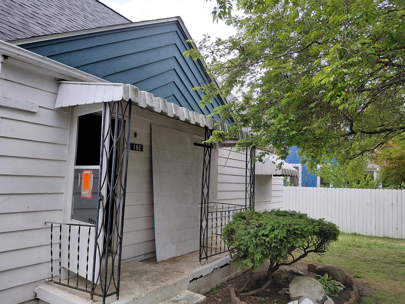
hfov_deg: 67.3
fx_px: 304
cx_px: 201
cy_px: 157
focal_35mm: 26
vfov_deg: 53.0
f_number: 1.8
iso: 50
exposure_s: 1/684
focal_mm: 4.69
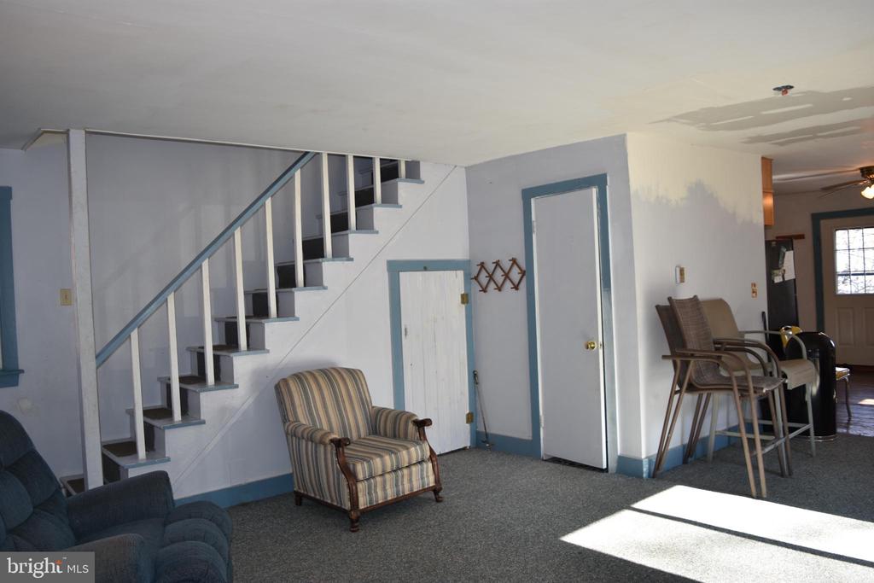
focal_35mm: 27
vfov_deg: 47.9
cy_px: 292
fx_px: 656
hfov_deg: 67.4
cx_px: 437
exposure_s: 1/40
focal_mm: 18
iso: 110
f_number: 3.5
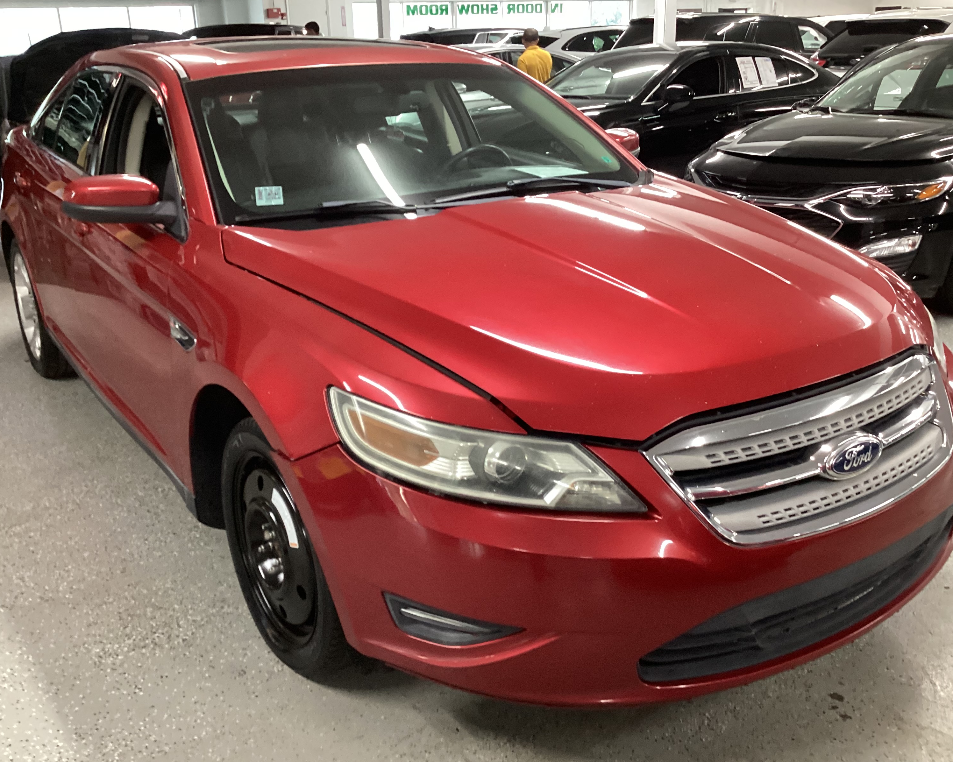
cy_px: 386
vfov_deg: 44.5
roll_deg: +1.7
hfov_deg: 54.2
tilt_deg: -21.1
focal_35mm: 33
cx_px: 460
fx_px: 931
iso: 320
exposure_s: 1/33
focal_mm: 3.3
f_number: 2.4
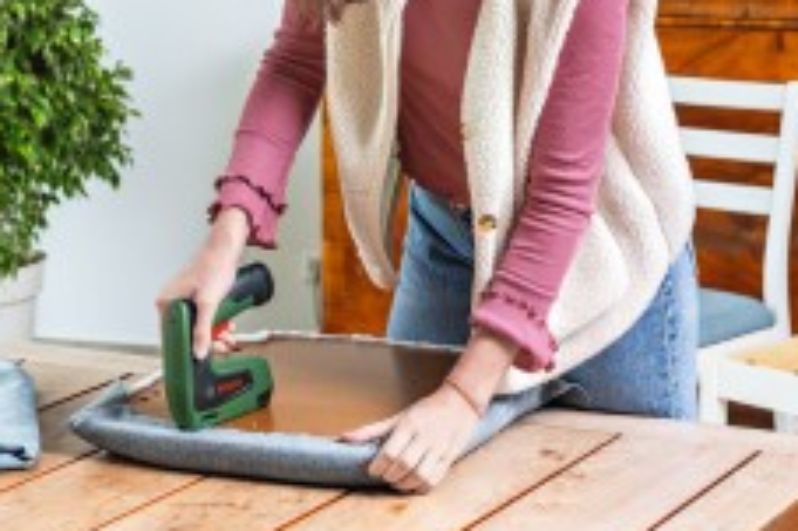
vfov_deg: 12.7
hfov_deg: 19.1
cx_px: 327
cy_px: 97
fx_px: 2370
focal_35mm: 107
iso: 640
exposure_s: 1/200
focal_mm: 63
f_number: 6.3
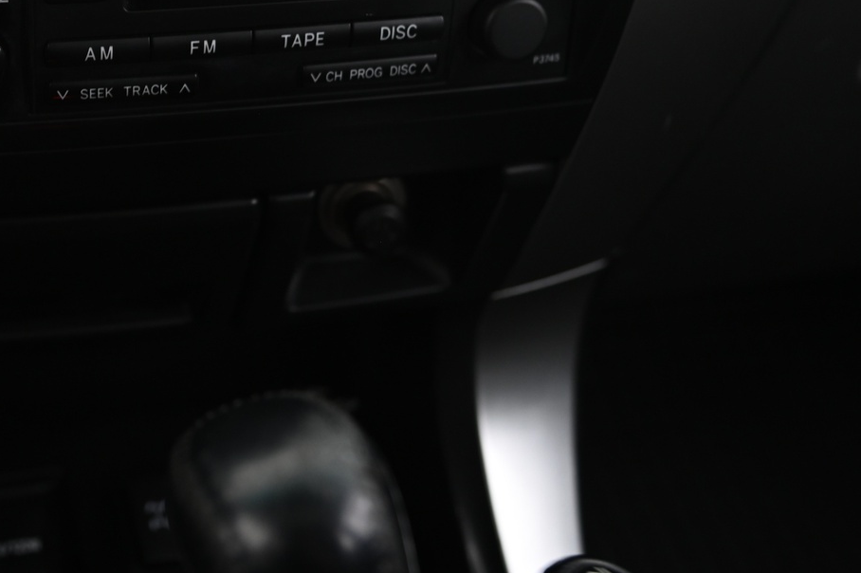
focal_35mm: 68
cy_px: 91
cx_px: 167
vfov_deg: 19.7
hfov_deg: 29.0
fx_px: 1625
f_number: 4
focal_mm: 38
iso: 1000
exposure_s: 1/6
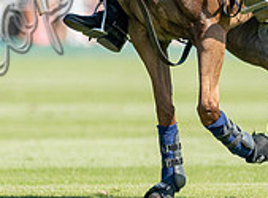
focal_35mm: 2656
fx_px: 20461
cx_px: 44
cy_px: -13
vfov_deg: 0.6
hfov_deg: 0.8
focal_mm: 300
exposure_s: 1/2500
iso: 250
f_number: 2.8
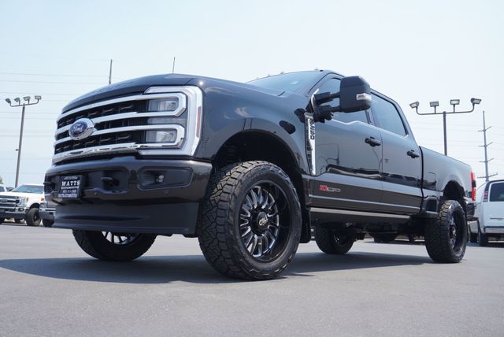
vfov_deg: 40.0
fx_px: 462
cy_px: 168
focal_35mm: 33
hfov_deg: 57.2
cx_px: 252
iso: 100
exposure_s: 1/200
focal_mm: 22
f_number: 7.1
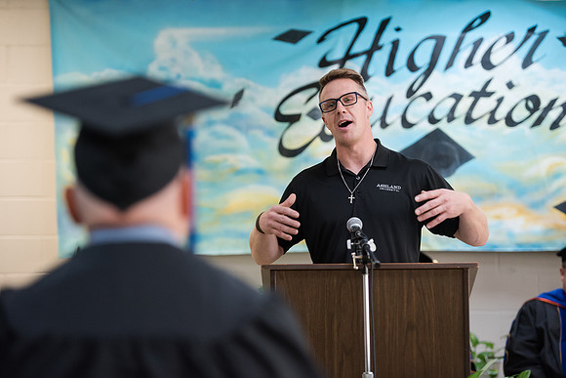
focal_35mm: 112
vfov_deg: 12.2
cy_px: 189
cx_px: 283
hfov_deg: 18.3
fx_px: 1761
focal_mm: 112
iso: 3200
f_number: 3.2
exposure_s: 1/200
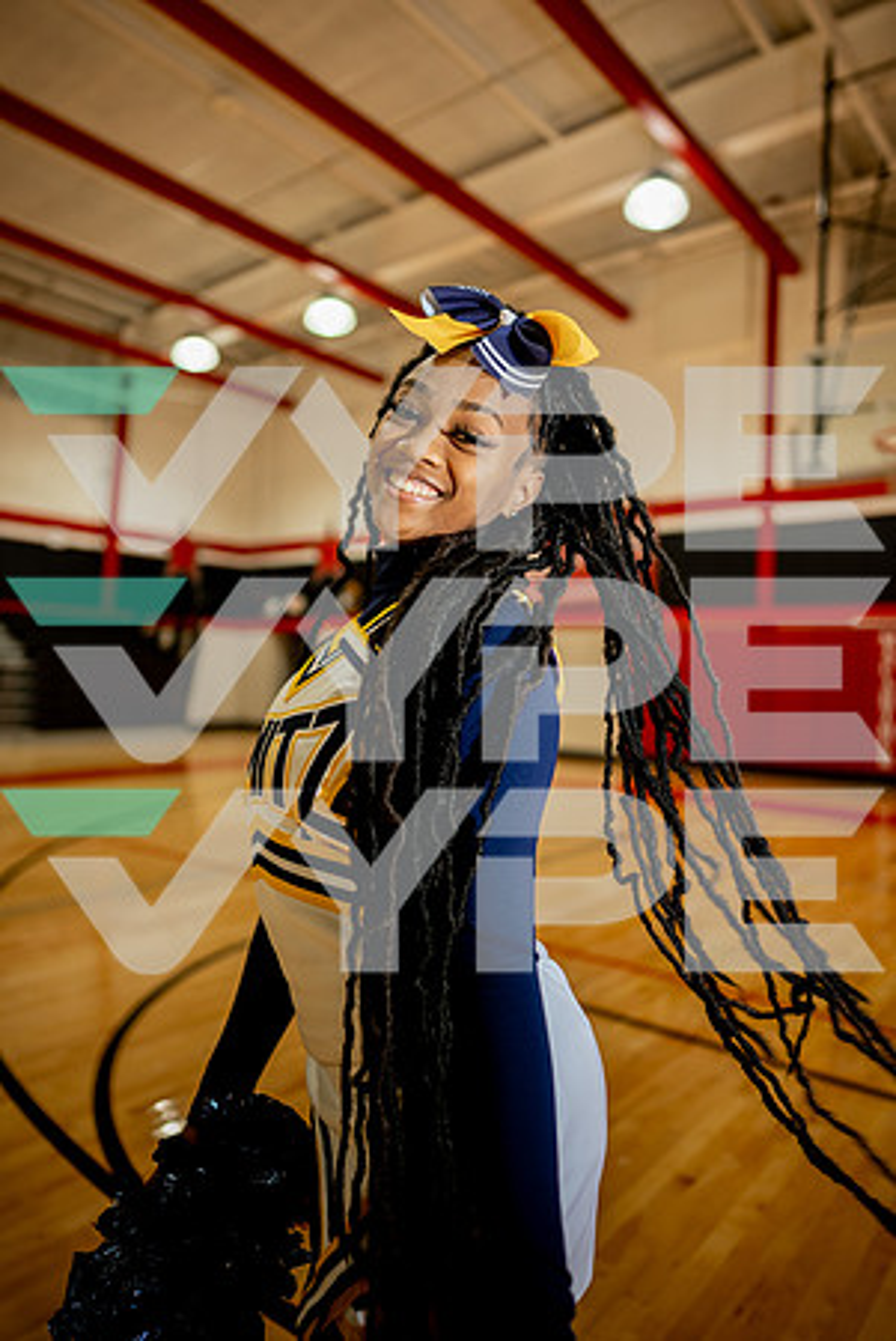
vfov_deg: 73.7
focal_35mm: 24
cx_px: 448
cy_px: 670
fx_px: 894
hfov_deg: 53.2
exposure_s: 1/200
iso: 125
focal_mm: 24
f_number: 1.4
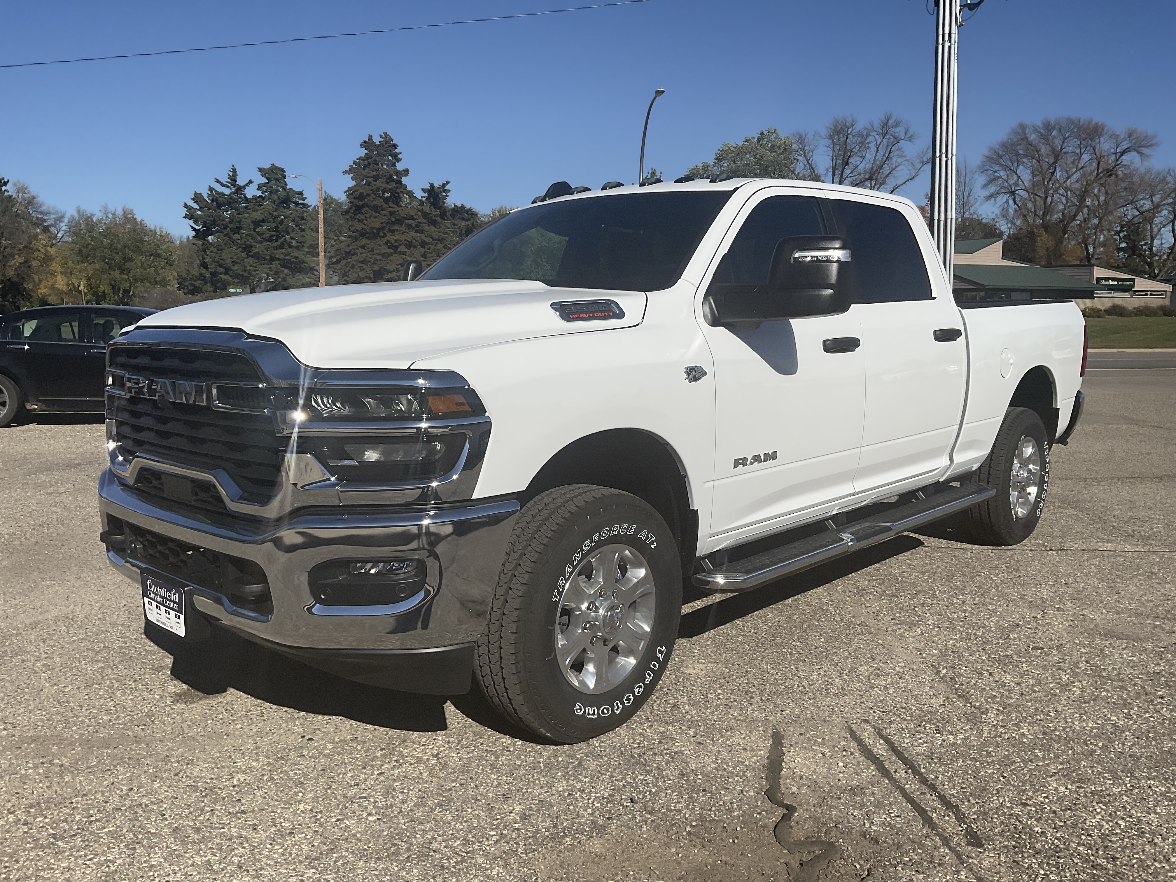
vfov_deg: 48.2
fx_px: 985
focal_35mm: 29
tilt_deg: -8.6
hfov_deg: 61.7
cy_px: 441
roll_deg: +0.1
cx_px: 588
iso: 20
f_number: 1.8
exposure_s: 1/4785
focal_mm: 3
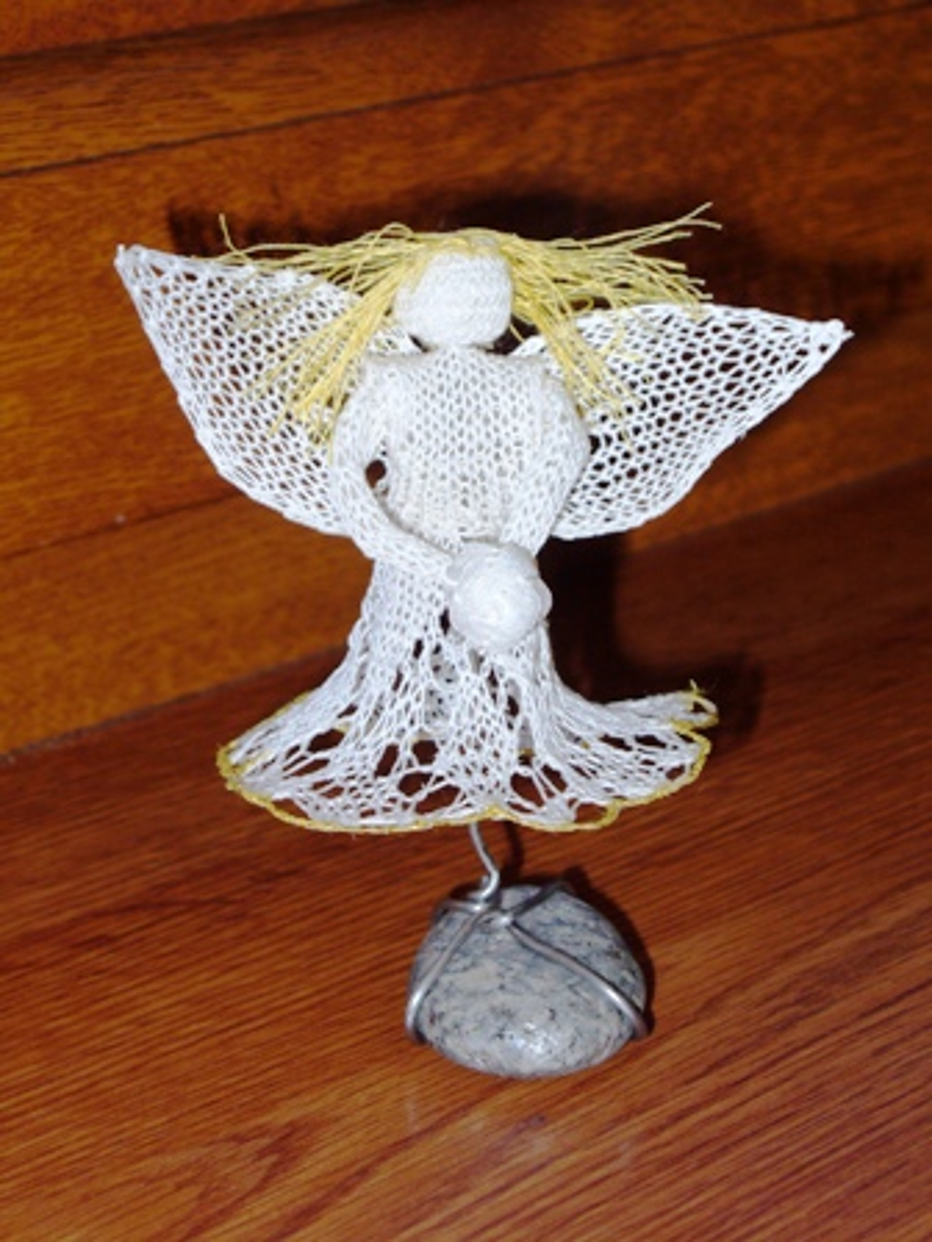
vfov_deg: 20.0
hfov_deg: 15.1
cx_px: 466
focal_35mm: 98
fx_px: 3518
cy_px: 621
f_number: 3.5
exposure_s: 1/30
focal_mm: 16.1
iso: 80
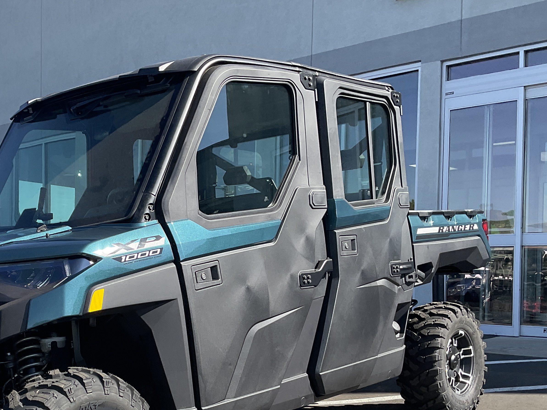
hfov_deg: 38.6
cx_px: 194
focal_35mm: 49
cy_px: 290
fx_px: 774
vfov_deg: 29.4
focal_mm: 3
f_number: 1.8
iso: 16
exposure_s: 1/709
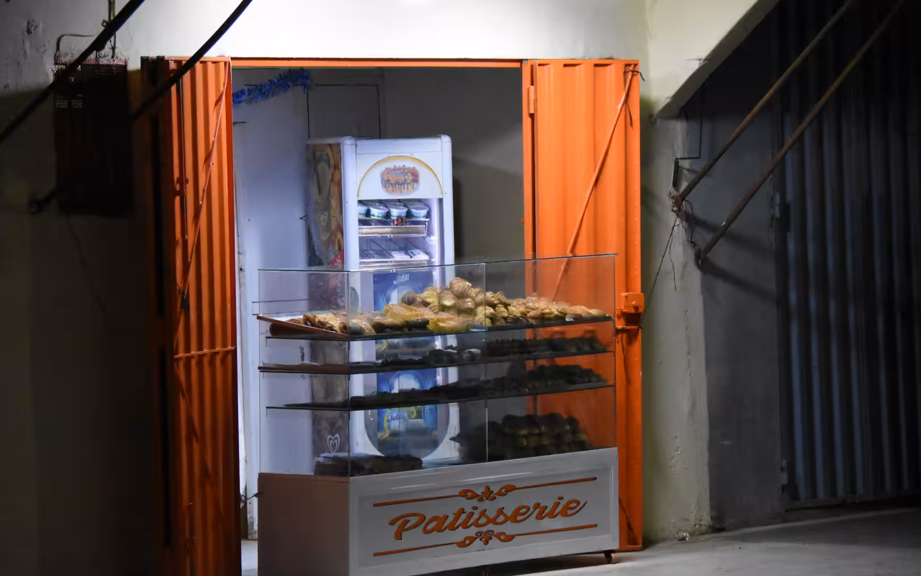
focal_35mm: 208
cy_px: 293
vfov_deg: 6.3
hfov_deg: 10.1
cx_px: 461
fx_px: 5209
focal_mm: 135
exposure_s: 1/250
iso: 10000
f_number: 5.6
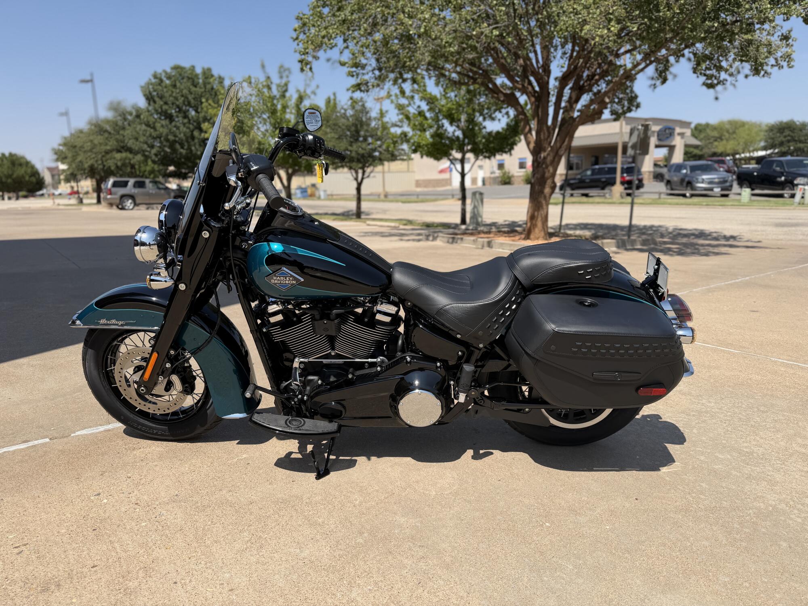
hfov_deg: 71.6
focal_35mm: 24
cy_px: 303
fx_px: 560
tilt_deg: -11.4
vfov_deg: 56.8
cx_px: 404
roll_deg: +1.9
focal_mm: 6.76
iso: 80
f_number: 1.78
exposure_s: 1/4167
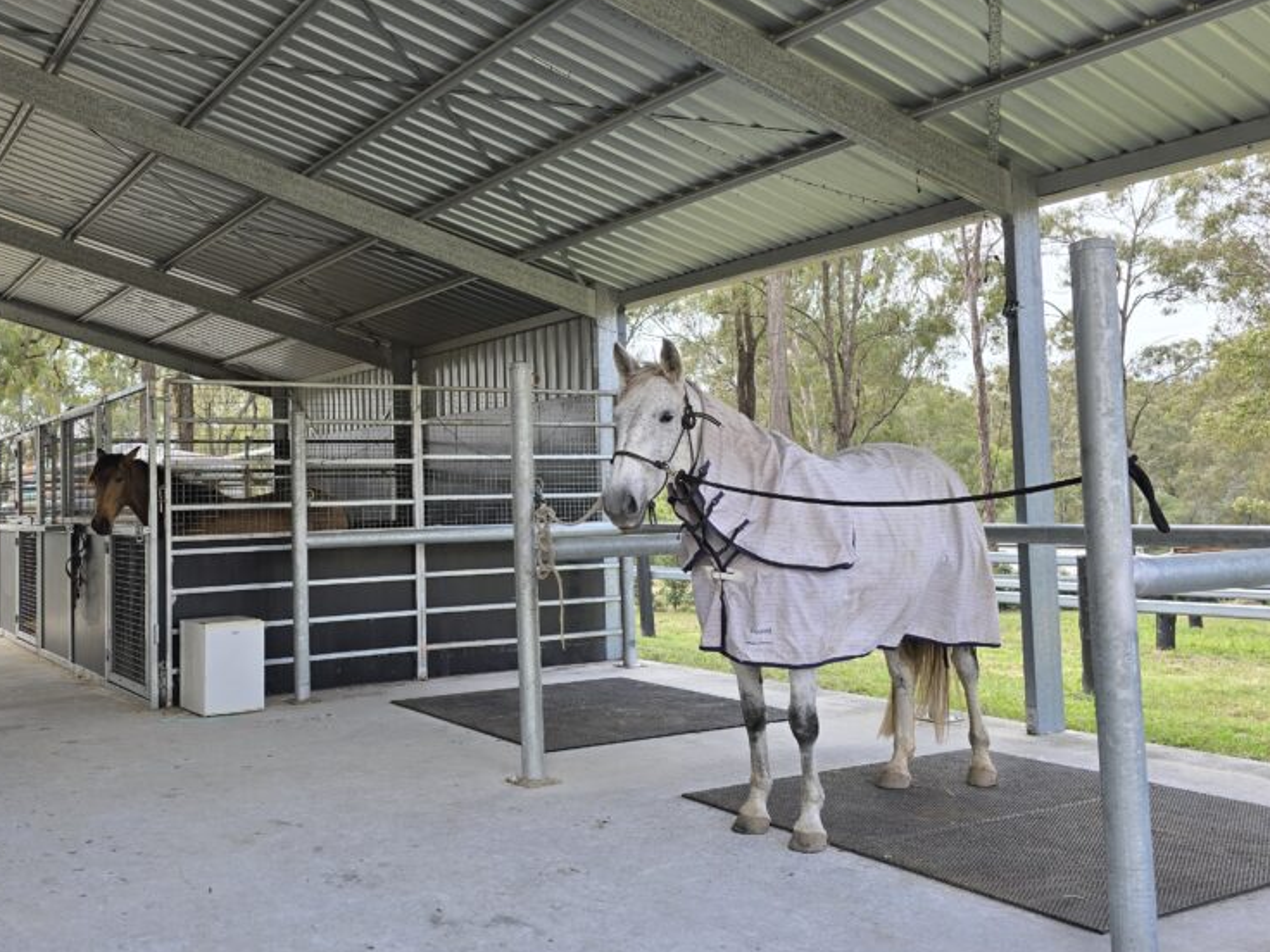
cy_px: 442
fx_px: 1174
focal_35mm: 32
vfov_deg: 44.1
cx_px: 419
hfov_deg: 55.6
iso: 20
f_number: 1.7
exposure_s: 1/180
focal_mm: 6.3
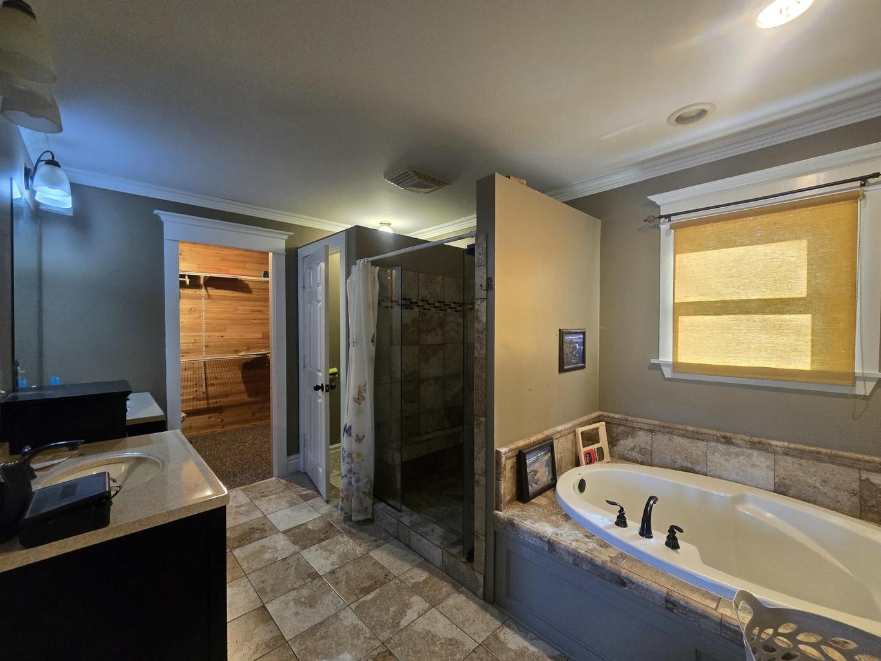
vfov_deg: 89.9
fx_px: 331
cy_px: 330
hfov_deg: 106.2
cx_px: 440
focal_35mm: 13
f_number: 2.2
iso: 320
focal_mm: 2.2
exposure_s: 1/60
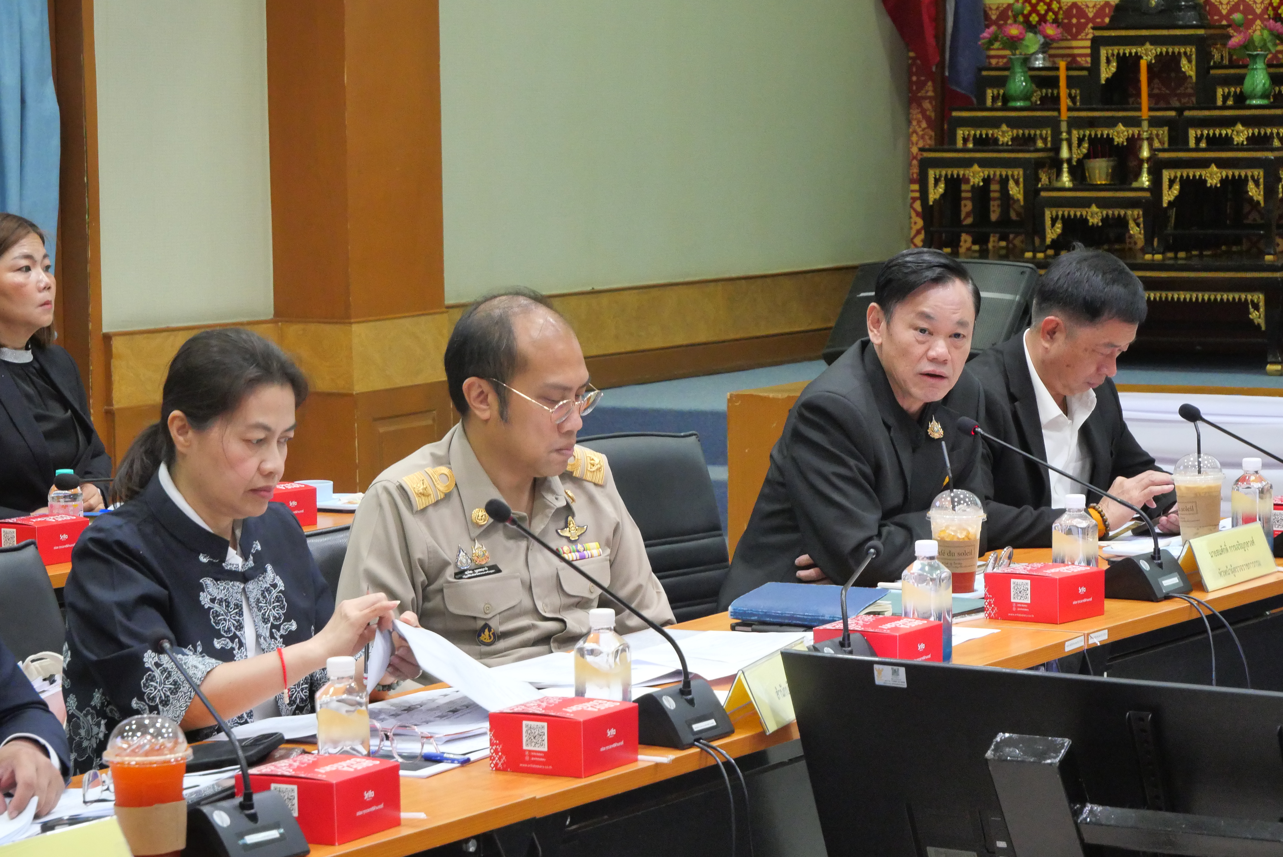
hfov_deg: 18.9
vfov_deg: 12.7
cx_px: 642
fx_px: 3851
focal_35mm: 108
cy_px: 428
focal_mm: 52
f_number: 5.6
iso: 3200
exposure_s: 1/50
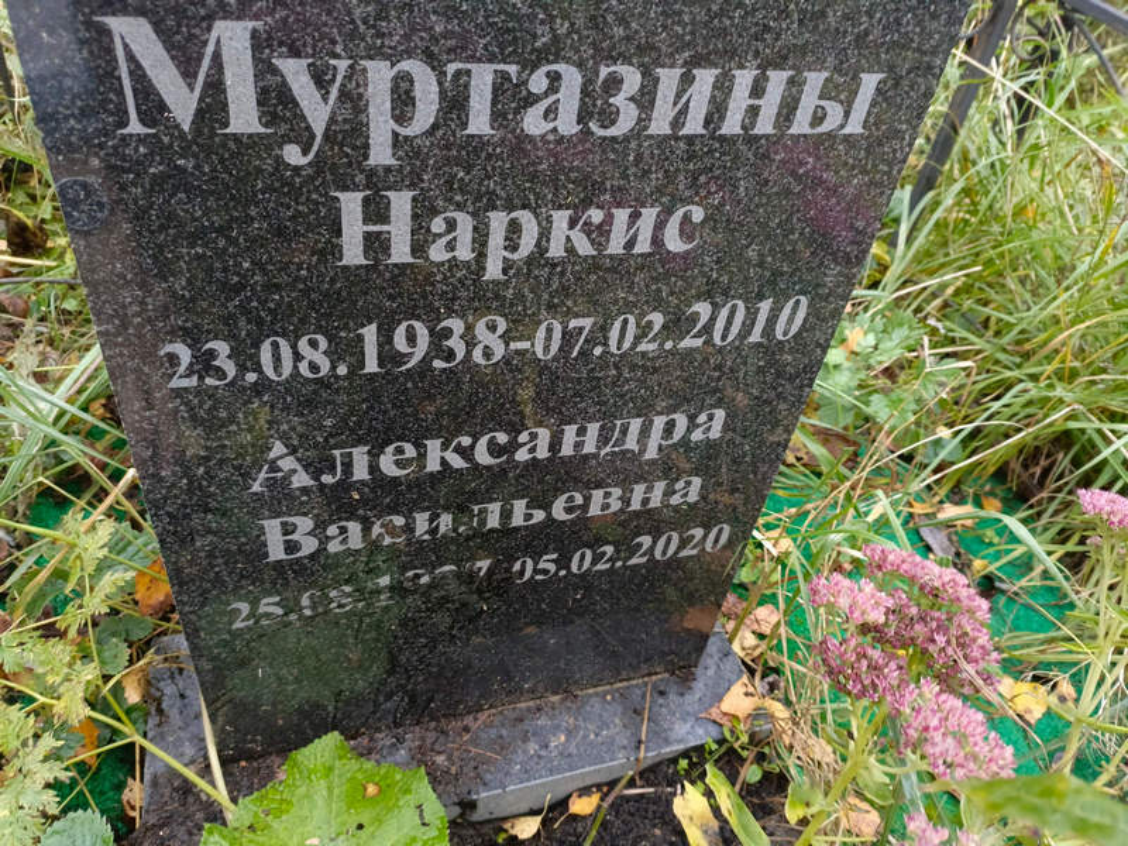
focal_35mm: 25
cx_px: 564
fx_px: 815
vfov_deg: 54.9
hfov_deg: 69.4
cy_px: 423
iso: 894
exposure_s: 1/33.3
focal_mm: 4.76
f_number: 1.69
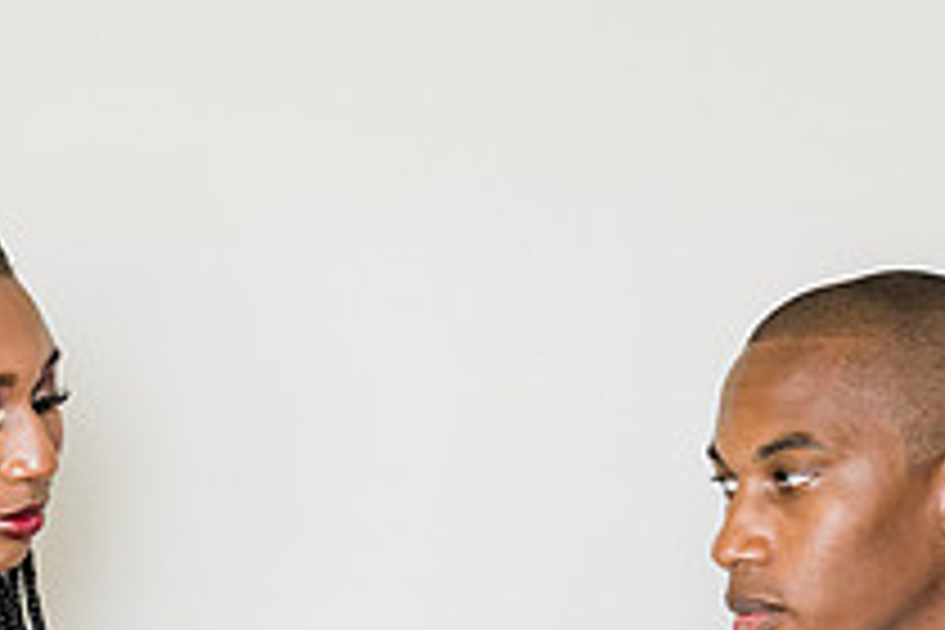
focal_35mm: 152
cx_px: 648
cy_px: 830
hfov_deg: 13.5
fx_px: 3990
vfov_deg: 8.9
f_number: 2.8
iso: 800
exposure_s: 1/125
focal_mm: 55
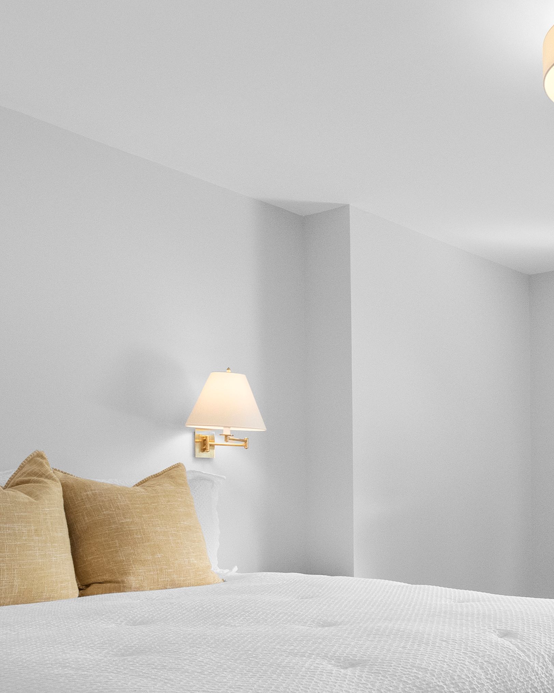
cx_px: 558
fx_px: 799
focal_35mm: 39
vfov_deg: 45.1
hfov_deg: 34.6
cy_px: 526
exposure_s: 1/25
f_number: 6.3
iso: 1250
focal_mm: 12
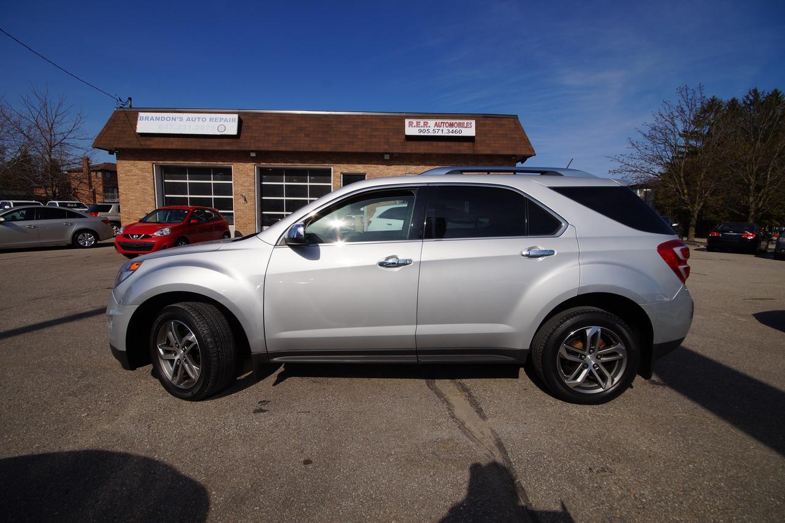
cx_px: 392
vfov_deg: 77.3
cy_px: 262
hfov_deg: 100.4
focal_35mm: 15
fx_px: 327
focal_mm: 10
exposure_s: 1/320
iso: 100
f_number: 10
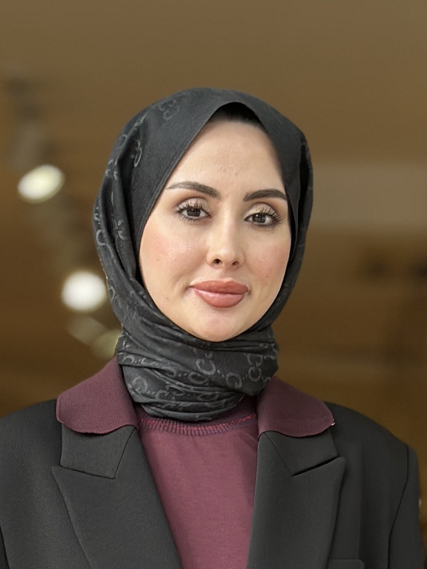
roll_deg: -0.9
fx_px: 2828
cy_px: 931
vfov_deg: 10.9
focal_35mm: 172
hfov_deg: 8.6
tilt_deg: -3.9
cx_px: 200
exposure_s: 1/172
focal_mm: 6.86
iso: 100
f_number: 1.78
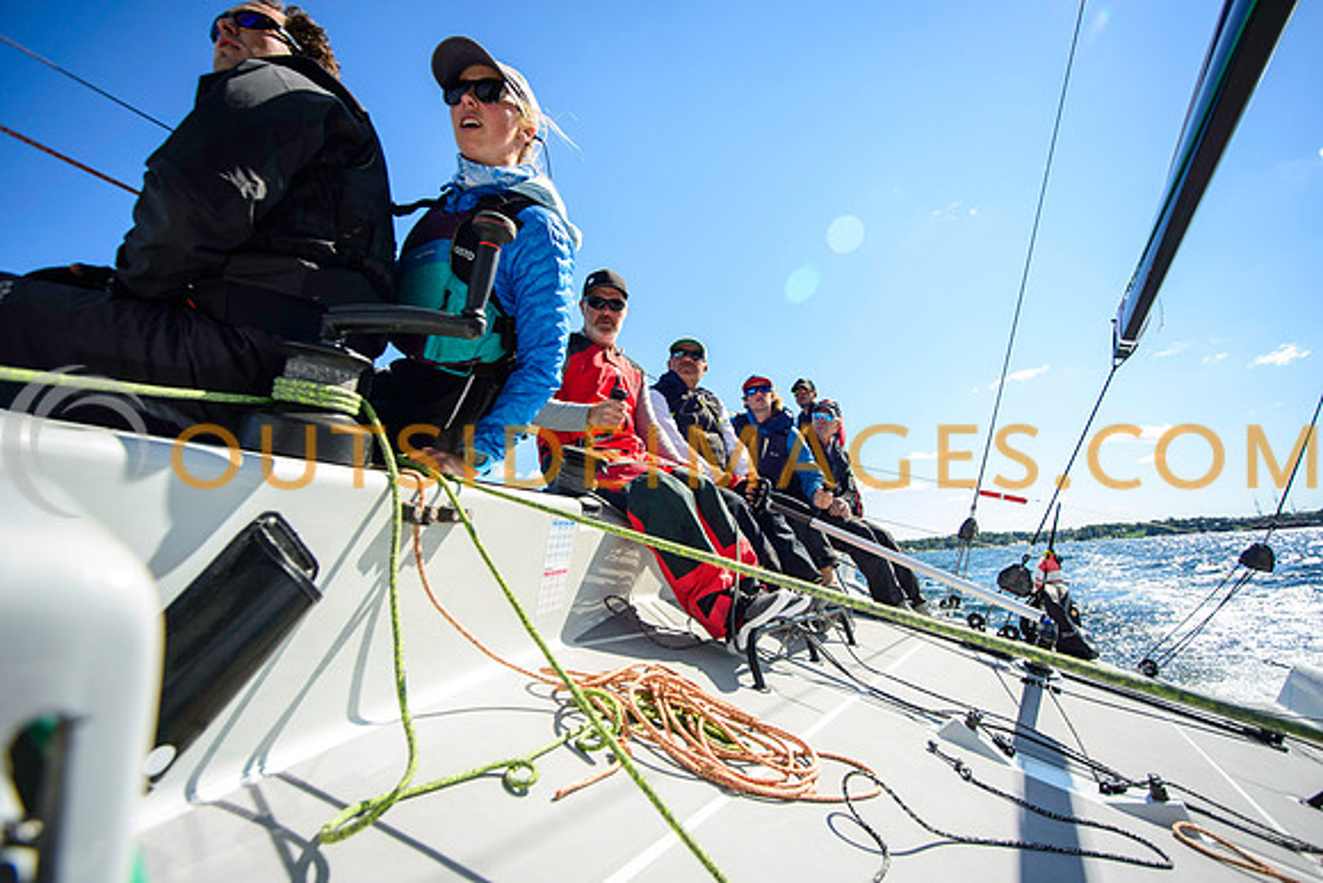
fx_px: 581
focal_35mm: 16
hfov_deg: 97.5
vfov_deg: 74.5
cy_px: 442
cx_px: 662
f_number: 5.6
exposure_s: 1/1600
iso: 500
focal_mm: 15
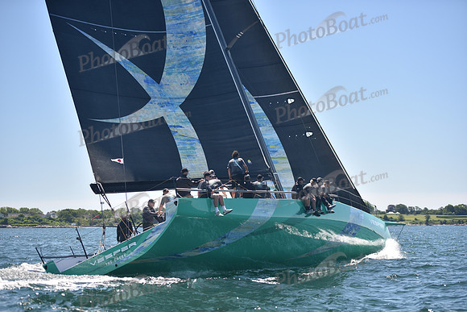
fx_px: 908
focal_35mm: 70
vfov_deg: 19.5
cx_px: 234
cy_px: 156
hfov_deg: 28.8
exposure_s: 1/1000
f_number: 2.8
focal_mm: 70
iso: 200
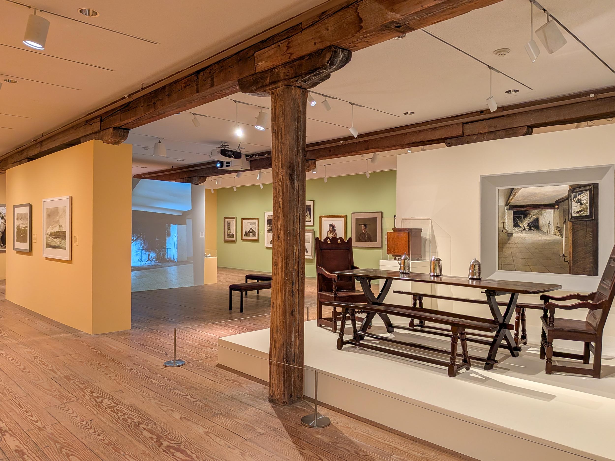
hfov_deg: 71.6
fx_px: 426
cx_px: 308
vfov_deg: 56.8
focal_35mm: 24
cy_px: 230
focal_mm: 4.53
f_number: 1.7
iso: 35
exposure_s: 1/60
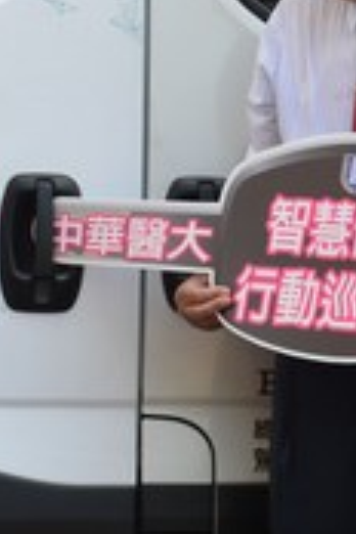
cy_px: 144
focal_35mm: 193
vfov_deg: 10.6
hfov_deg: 7.1
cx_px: 212
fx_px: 2860
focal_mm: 35
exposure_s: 1/160
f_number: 6.3
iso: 200
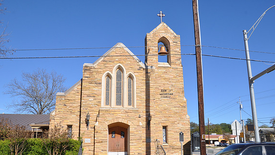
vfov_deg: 35.1
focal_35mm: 34
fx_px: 245
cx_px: 139
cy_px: 90
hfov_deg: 58.7
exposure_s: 1/160
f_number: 13
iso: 200
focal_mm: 21
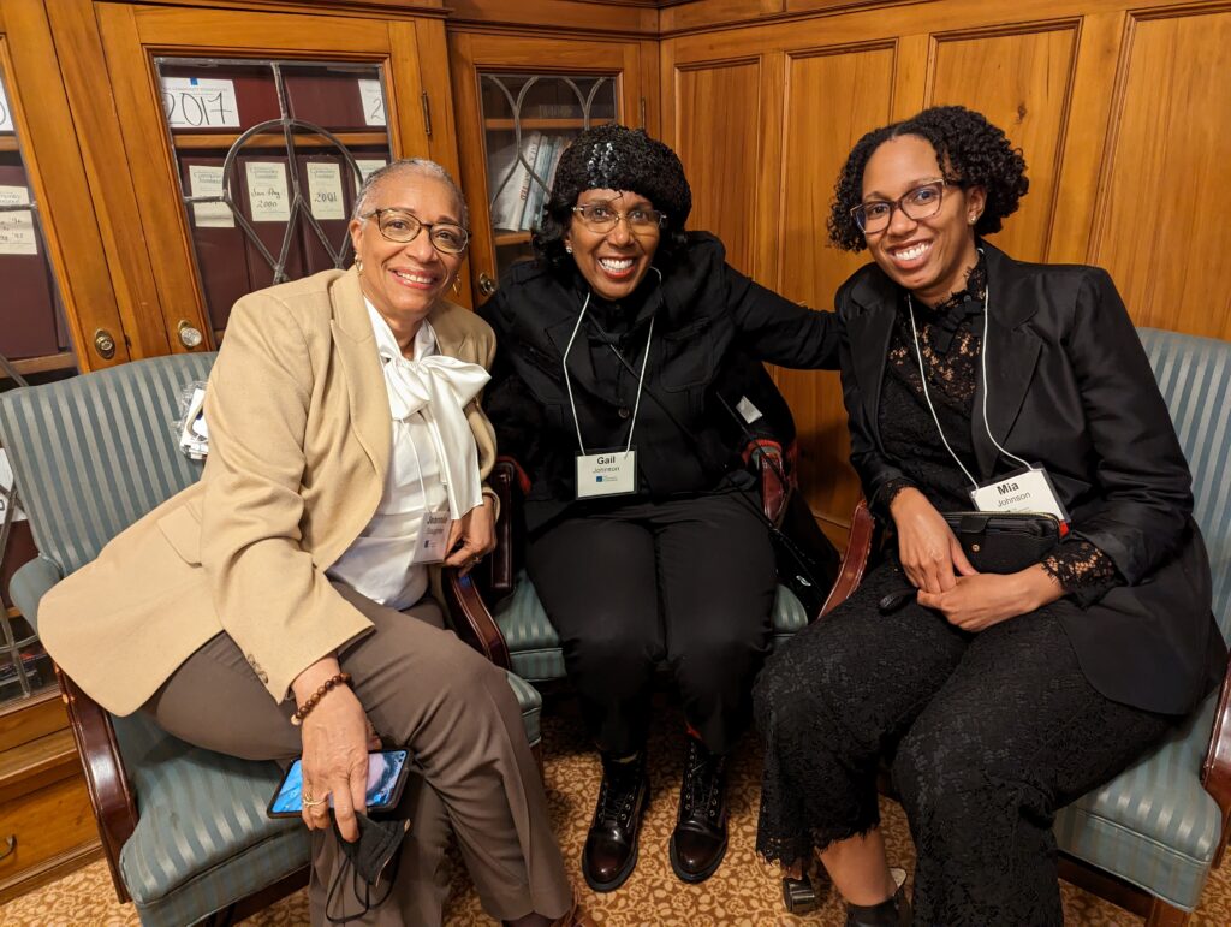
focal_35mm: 24
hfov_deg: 71.5
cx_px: 616
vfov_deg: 56.9
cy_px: 464
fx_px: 855
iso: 1262
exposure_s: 1/120
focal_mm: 6.81
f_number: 1.85
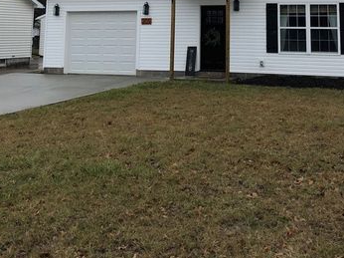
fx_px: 536
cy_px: -41
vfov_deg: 24.7
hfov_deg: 35.4
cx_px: 217
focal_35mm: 54
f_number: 1.8
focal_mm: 3.99
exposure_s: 1/750
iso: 20
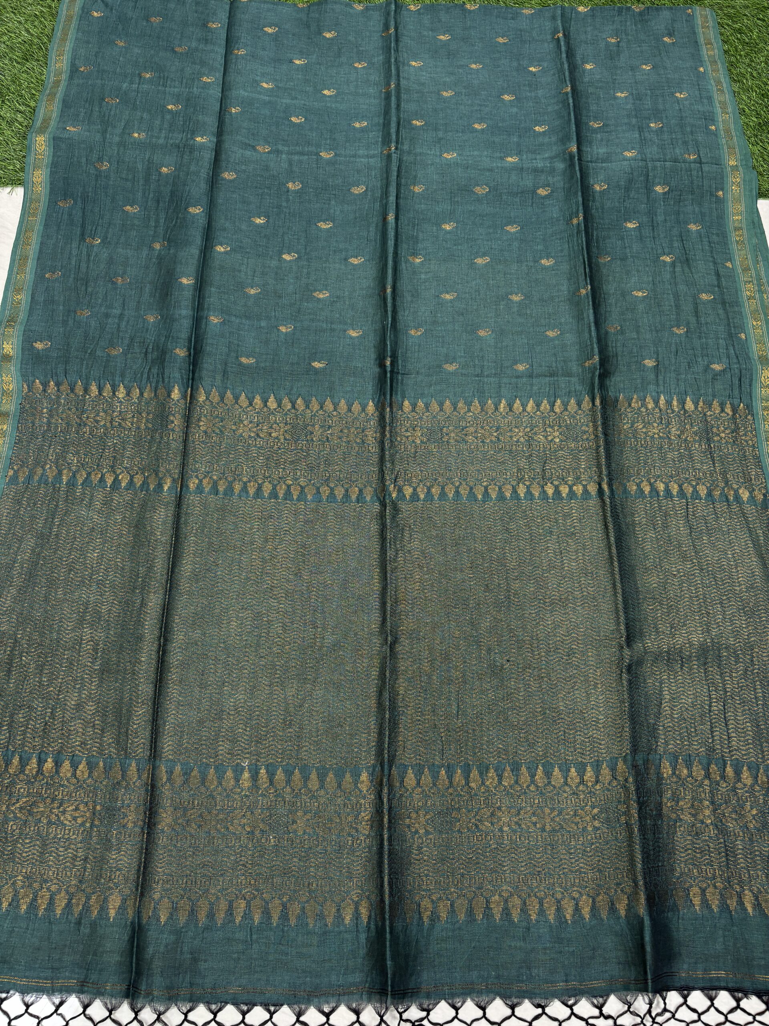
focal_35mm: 26
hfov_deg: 53.1
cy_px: 513
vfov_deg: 67.3
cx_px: 384
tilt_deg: -66.6
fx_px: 770
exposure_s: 1/100
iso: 80
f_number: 1.6
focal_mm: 5.96
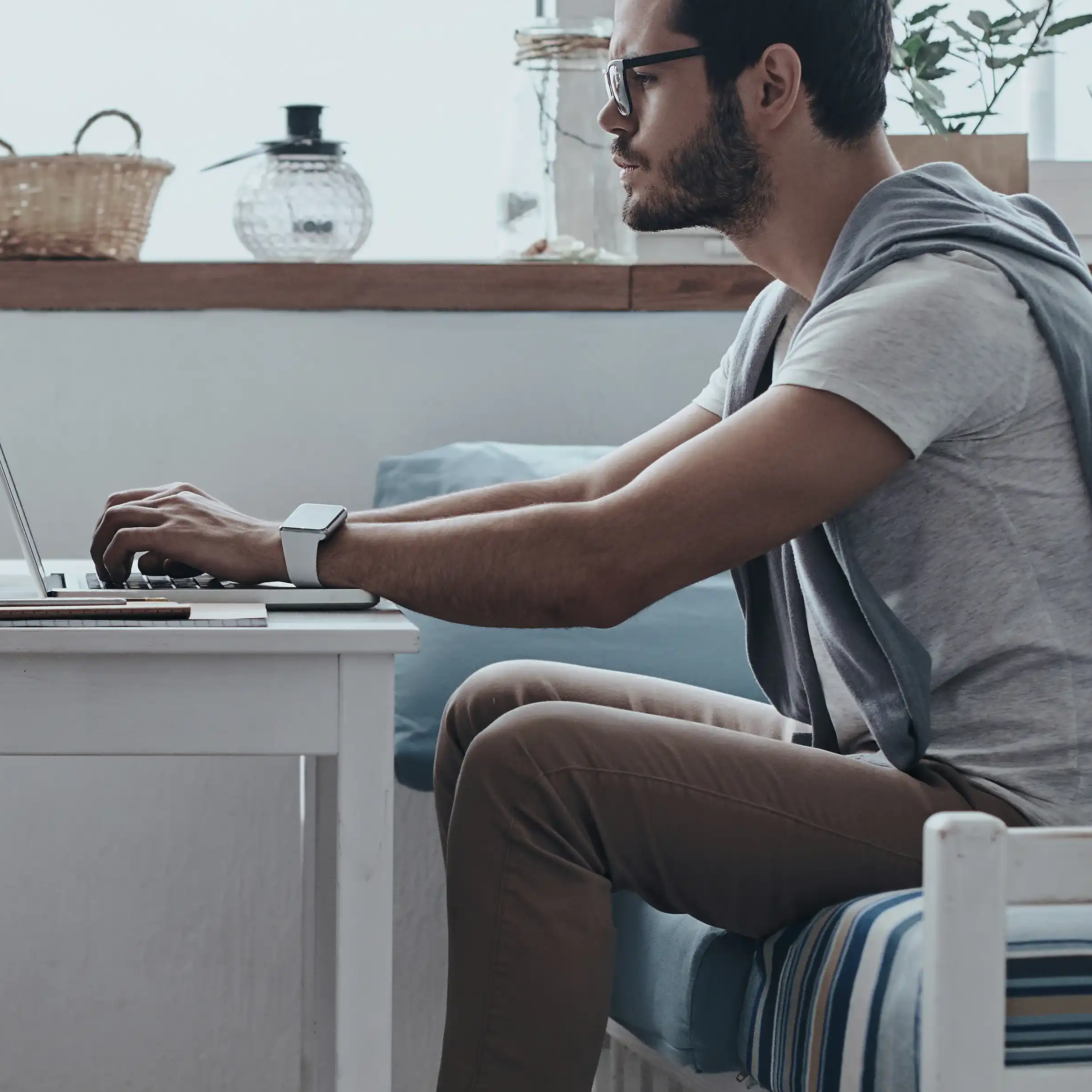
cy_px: 547
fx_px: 4604
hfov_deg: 13.4
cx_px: 127
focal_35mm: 129
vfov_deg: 13.5
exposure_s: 1/1600
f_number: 2.5
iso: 200
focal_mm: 50
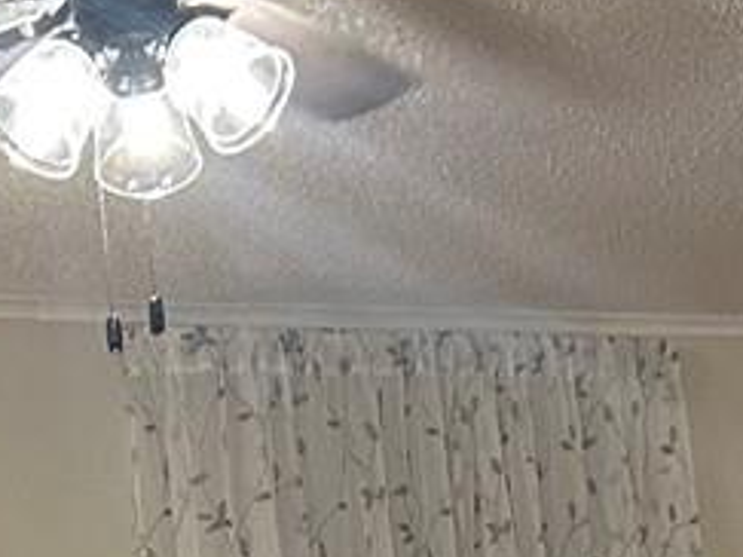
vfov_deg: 7.9
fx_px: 3669
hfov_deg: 11.6
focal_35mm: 171
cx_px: 401
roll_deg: +5.3
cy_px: 1454
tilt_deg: -9.2
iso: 160
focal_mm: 5.7
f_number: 1.5
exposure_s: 1/60
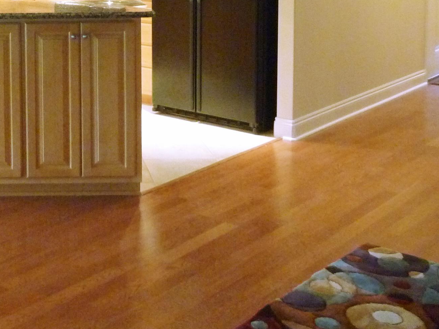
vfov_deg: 21.7
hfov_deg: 28.6
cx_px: 13
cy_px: -34
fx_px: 811
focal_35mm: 64
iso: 400
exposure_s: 1/10
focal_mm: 4.9
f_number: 3.3
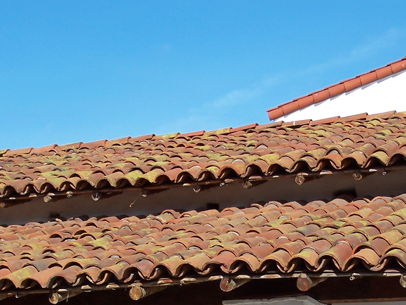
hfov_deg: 18.4
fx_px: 1255
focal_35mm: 107
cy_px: 347
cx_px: 187
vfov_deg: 13.5
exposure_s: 1/800
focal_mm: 9.1
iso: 64
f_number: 3.2
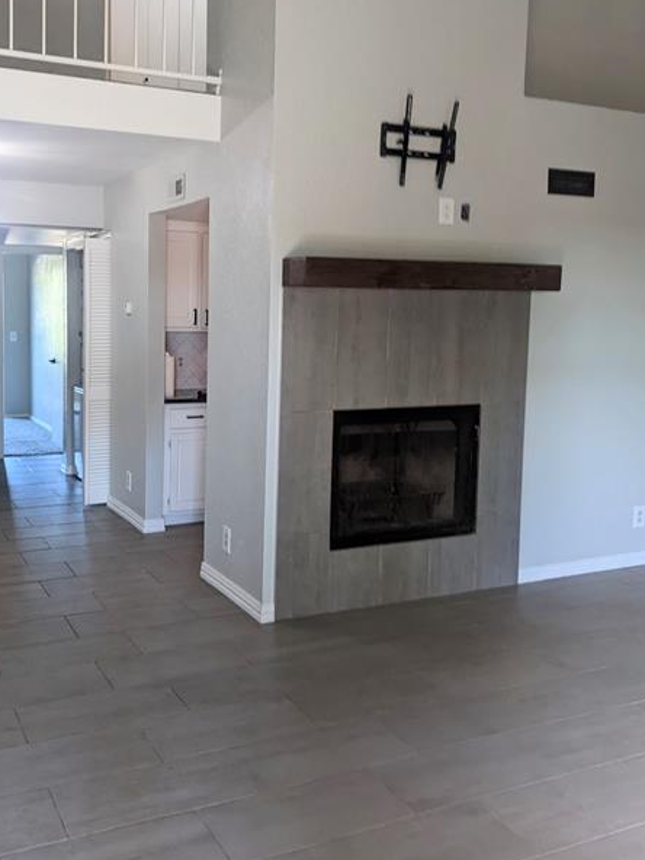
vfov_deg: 52.6
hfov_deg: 40.5
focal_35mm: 35
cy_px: 401
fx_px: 870
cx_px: 257
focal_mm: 4.38
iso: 56
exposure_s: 1/60
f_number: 1.73
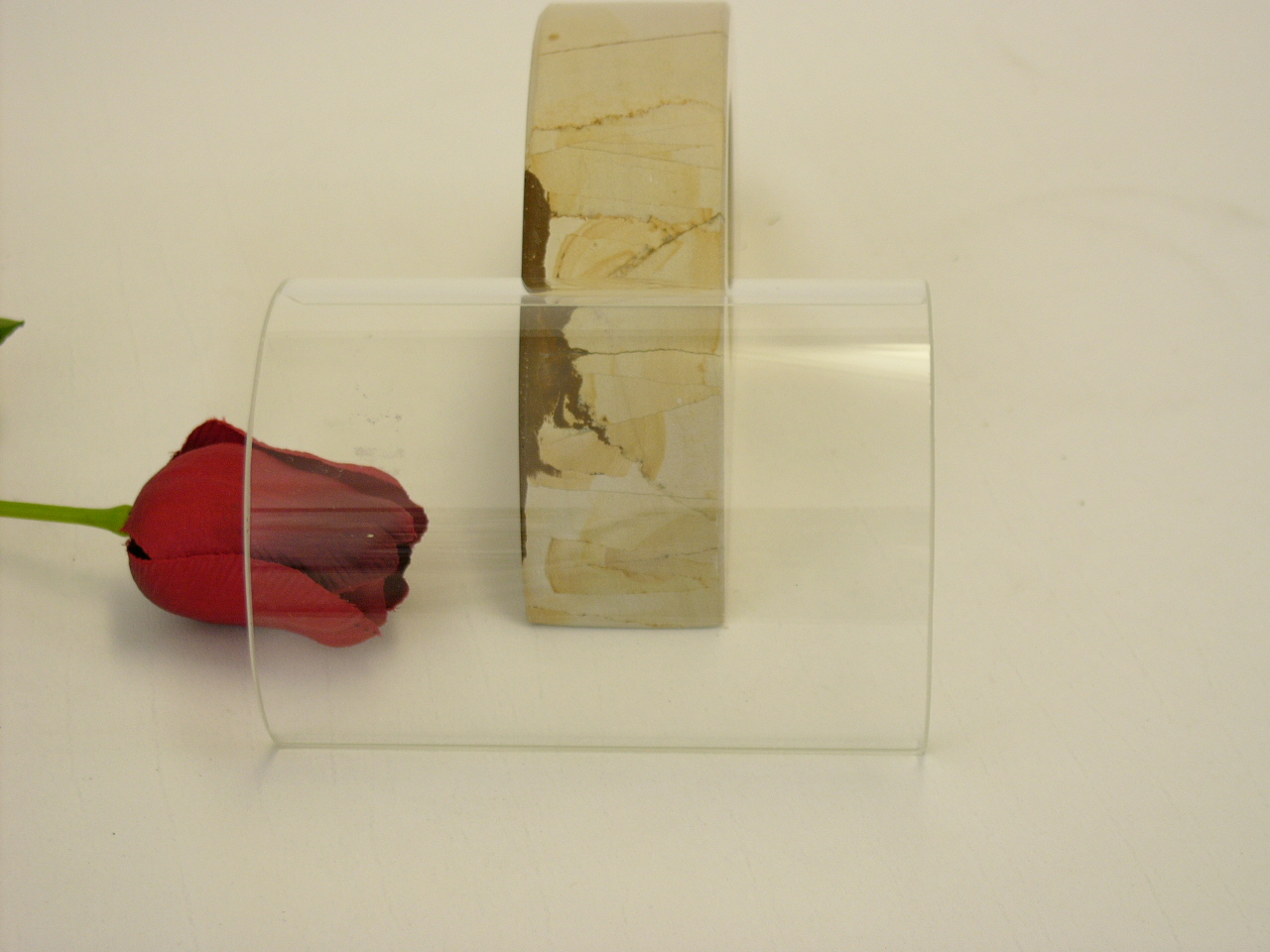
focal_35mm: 90
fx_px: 3302
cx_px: 635
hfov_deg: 21.8
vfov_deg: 16.4
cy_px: 476
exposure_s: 1/40
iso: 100
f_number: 2.4
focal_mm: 22.5
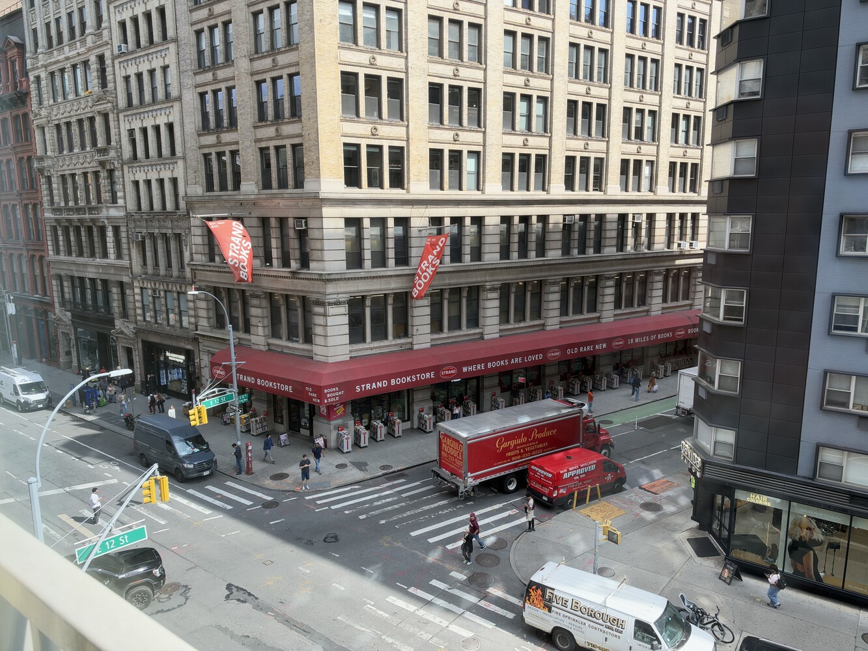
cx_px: 434
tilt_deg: -9.8
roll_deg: +0.6
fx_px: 602
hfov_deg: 71.6
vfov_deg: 56.8
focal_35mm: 24
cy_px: 326
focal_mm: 6.93
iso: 80
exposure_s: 1/865
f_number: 1.8
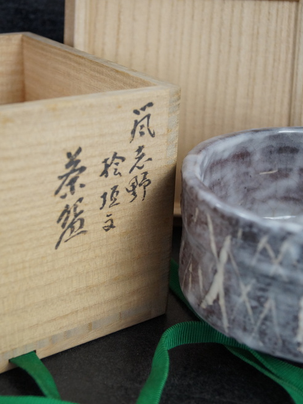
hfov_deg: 27.5
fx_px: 618
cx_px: 150
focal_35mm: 53
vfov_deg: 36.2
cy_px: 200
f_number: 4
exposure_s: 1/160
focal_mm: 24
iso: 800
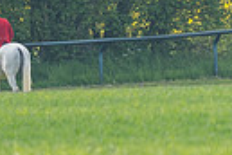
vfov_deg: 0.6
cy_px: 15
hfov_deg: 0.8
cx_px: -250
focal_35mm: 2471
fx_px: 15923
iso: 400
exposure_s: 1/2500
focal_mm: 300
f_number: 5
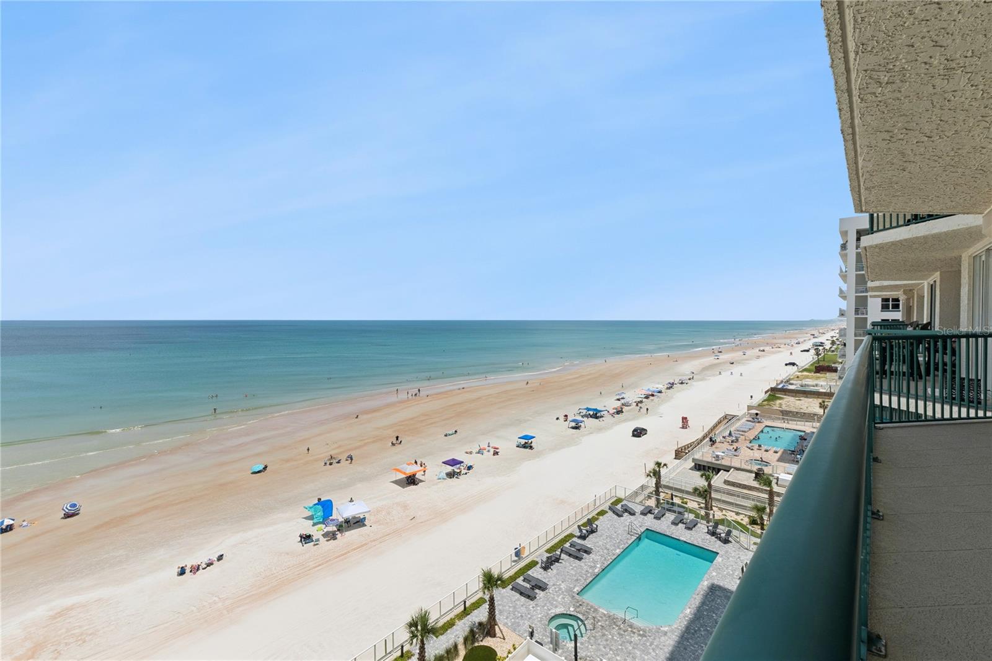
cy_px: 330
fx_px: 413
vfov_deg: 77.3
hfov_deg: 100.4
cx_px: 496
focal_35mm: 15
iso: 50
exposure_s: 1/160
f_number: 11
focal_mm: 10
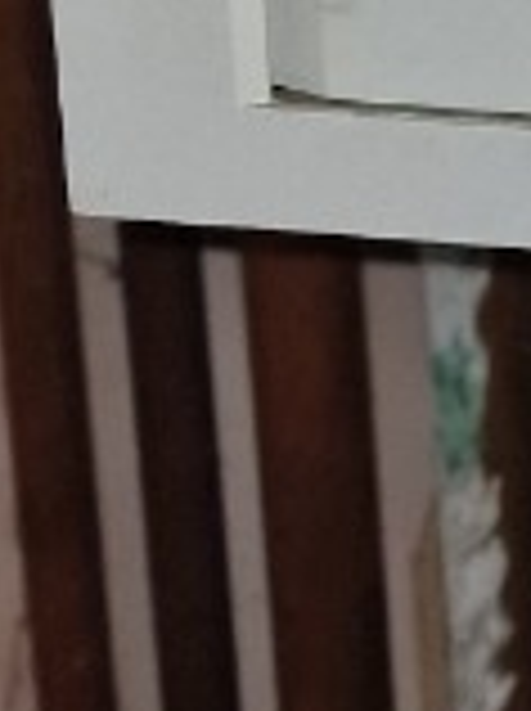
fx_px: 3589
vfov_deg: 10.6
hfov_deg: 7.3
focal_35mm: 175
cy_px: -554
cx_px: 1728
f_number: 1.8
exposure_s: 1/50
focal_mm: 6.4
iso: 50
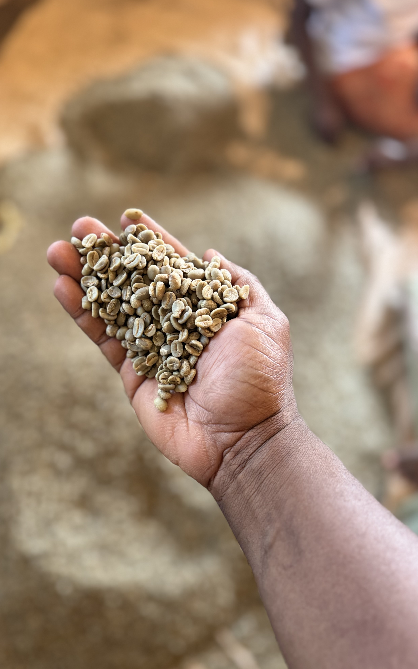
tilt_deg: -66.3
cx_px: 168
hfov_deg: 47.3
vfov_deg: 70.4
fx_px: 474
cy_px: 338
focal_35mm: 26
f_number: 1.78
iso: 200
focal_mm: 6.76
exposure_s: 1/78
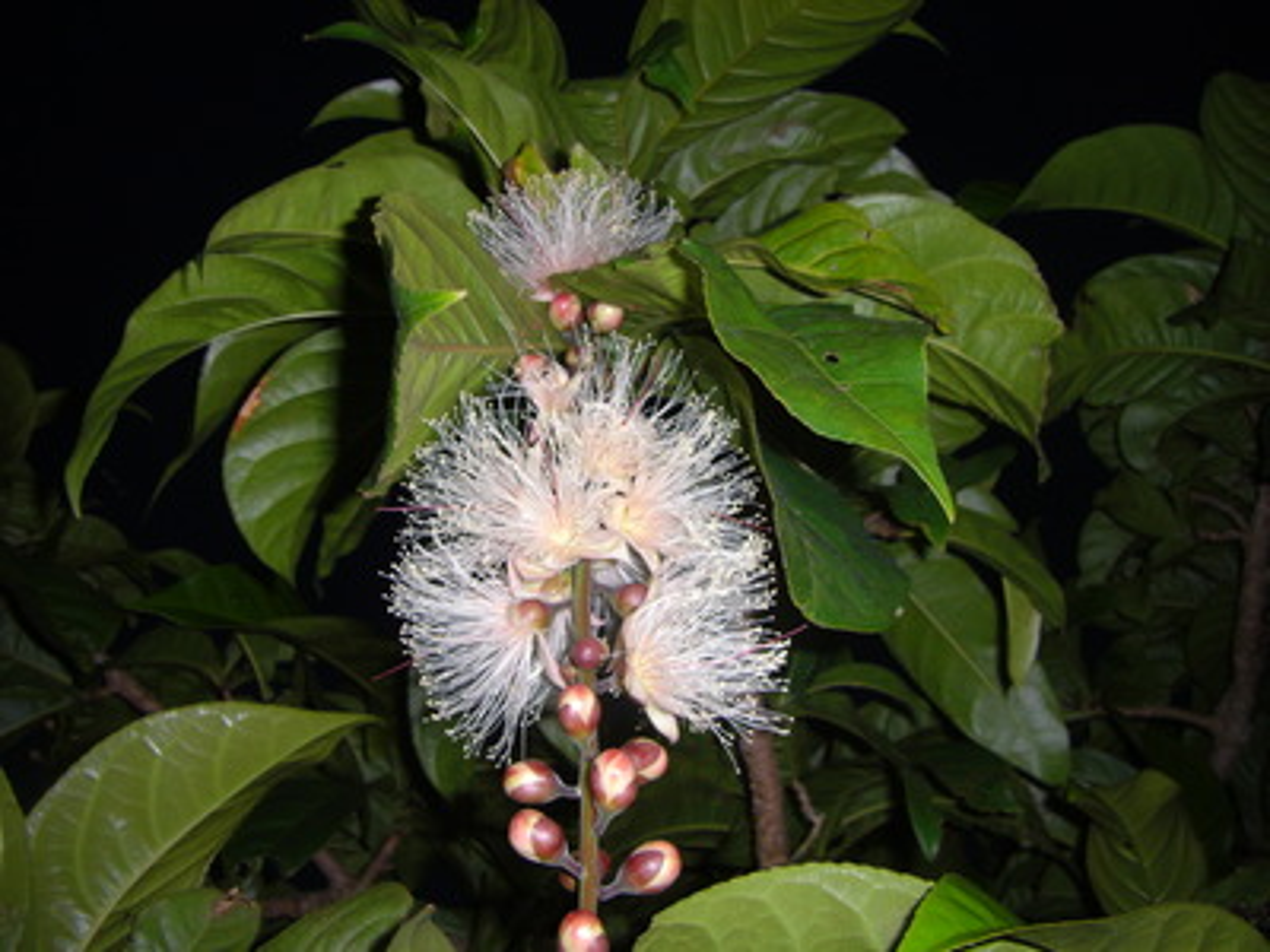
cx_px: 635
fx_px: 1394
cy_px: 476
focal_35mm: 38
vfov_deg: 37.7
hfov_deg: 49.0
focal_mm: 6.3
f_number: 3.4
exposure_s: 1/60
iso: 50
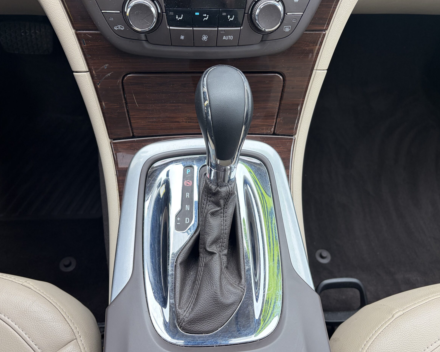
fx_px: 365
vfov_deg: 51.5
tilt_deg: -56.9
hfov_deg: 62.2
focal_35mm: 28
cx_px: 214
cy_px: 178
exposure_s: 1/174
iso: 50
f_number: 1.6
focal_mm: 5.96
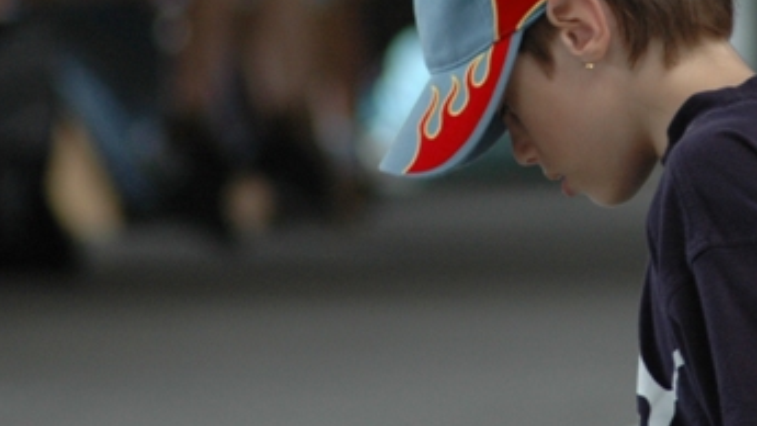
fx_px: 12283
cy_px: 33
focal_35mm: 612
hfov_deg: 3.5
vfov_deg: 2.0
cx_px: 654
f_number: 5
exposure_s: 1/160
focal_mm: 210
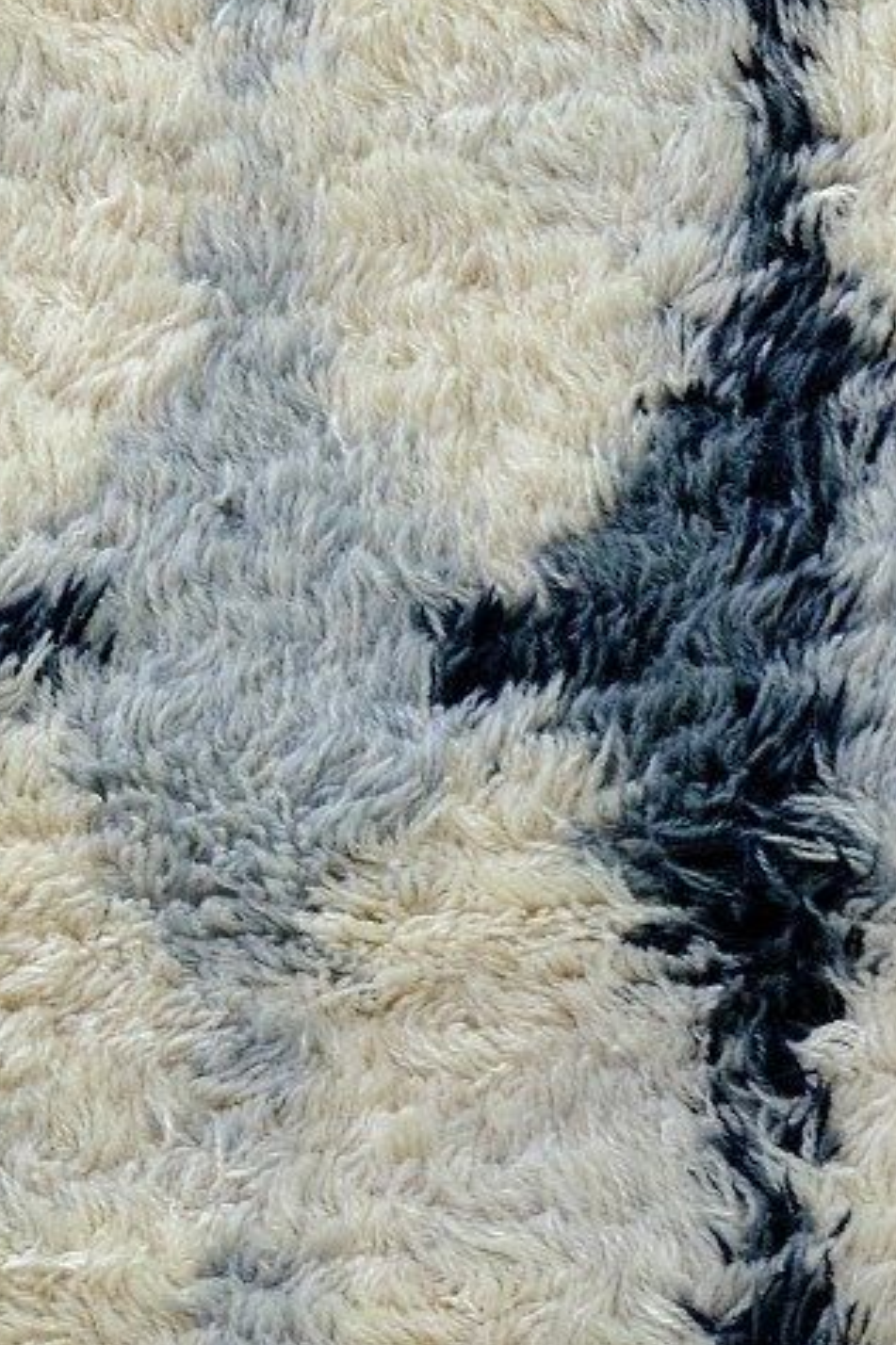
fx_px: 4296
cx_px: 158
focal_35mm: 115
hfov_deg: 11.9
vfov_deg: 17.8
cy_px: 848
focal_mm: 28.9
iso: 800
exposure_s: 1/42
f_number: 3.2
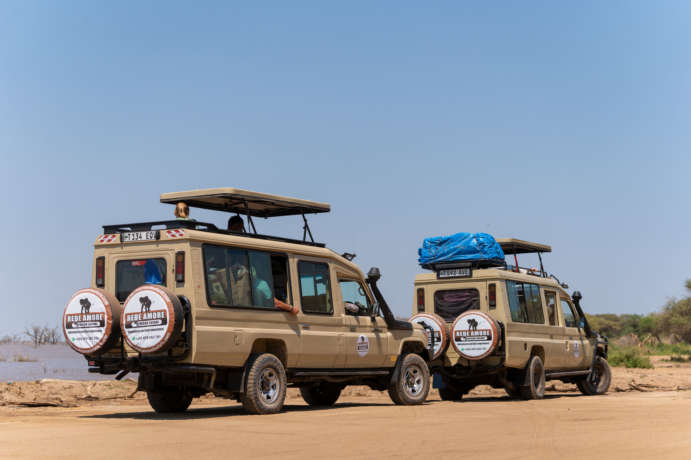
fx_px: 1344
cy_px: 230
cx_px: 346
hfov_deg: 28.8
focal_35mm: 70
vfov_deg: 19.5
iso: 100
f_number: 2.8
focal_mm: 70
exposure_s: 1/3200
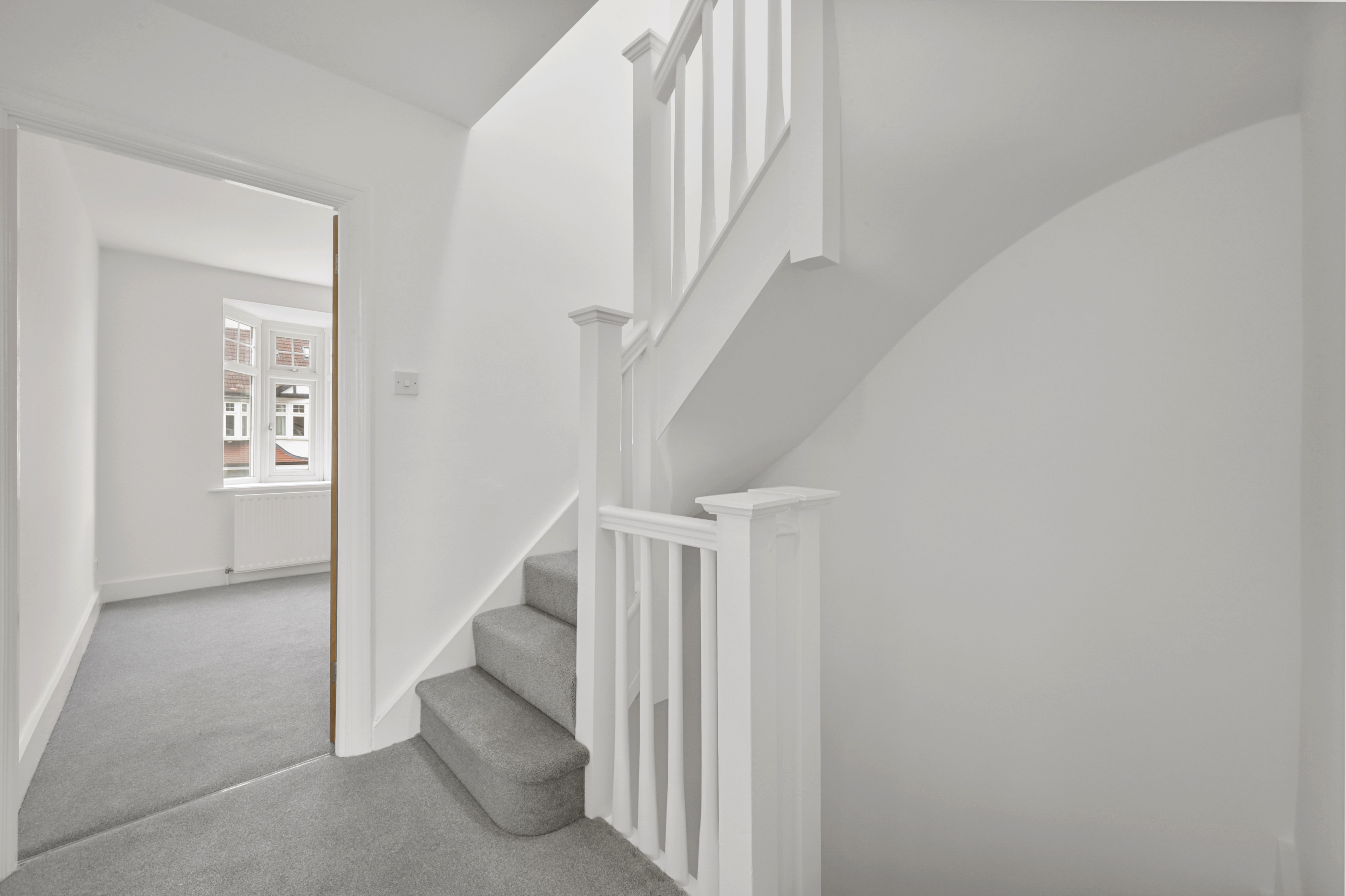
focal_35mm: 14
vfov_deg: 81.1
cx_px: 673
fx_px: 523
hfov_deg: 104.3
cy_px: 448
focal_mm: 14
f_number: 16
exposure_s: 1/1.67
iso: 200
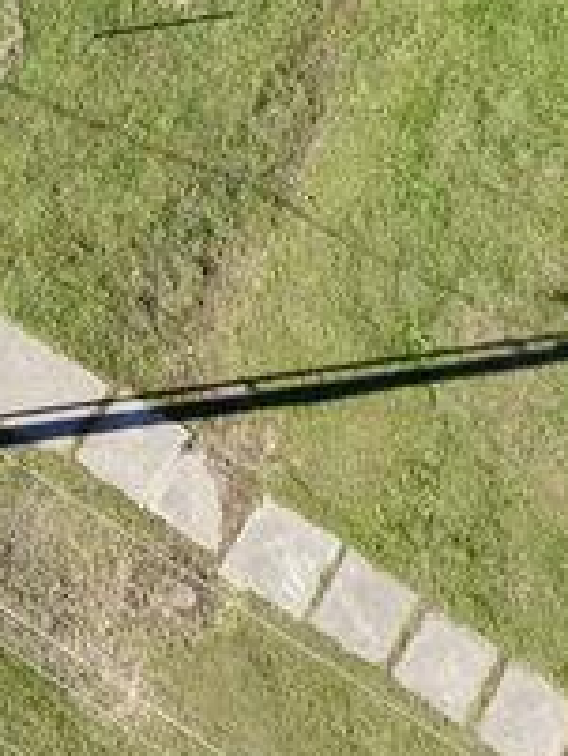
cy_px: -617
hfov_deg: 11.4
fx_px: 2819
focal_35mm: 129
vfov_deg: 13.6
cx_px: -19
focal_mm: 8.67
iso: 330
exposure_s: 1/3200
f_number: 1.8
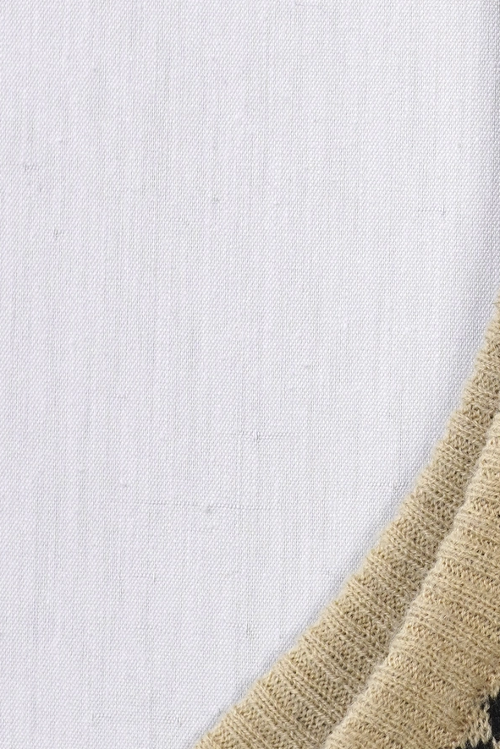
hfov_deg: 8.7
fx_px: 3248
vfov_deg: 13.1
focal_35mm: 156
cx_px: 621
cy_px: 216
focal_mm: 32
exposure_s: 1/60
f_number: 6.3
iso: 320
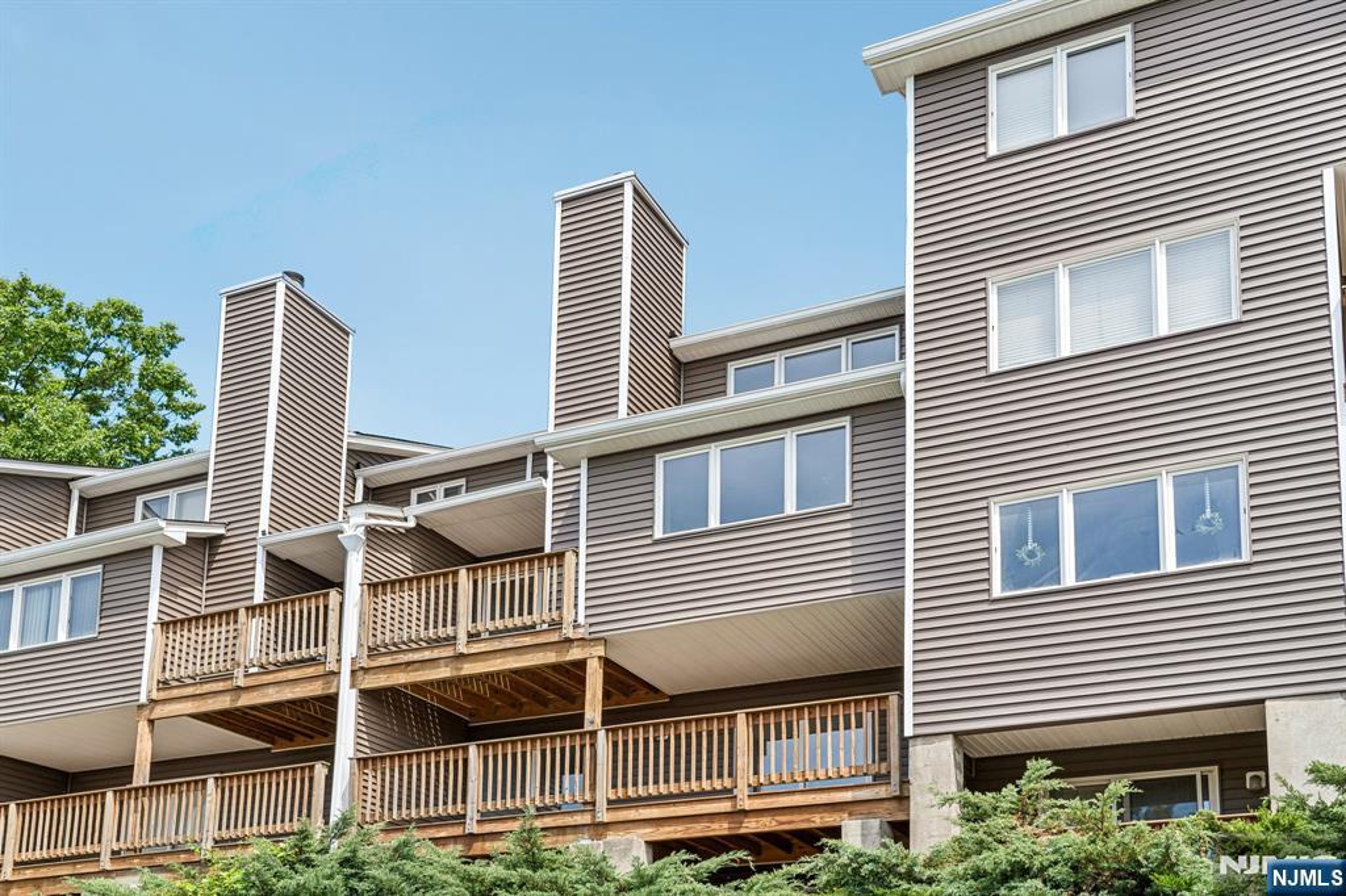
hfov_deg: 53.1
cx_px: 673
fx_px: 1345
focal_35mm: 36
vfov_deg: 36.8
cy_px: 448
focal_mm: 36
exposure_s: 1/320
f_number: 8
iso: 125
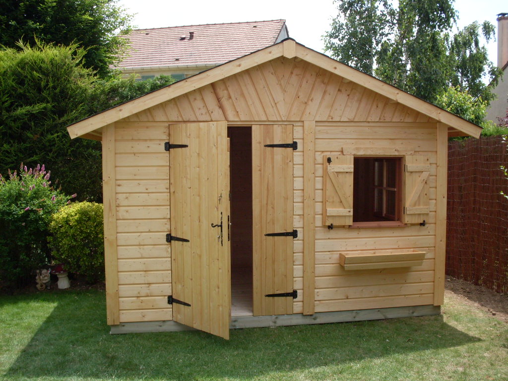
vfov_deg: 37.7
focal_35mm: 38
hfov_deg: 49.0
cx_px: 254
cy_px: 190
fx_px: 558
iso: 80
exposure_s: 1/125
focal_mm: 6.3
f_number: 8.4
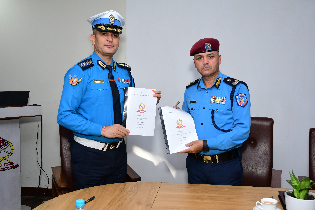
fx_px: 394
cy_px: 105
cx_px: 158
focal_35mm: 45
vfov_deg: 29.9
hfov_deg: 43.6
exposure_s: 1/250
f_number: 5.6
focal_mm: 30
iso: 1000
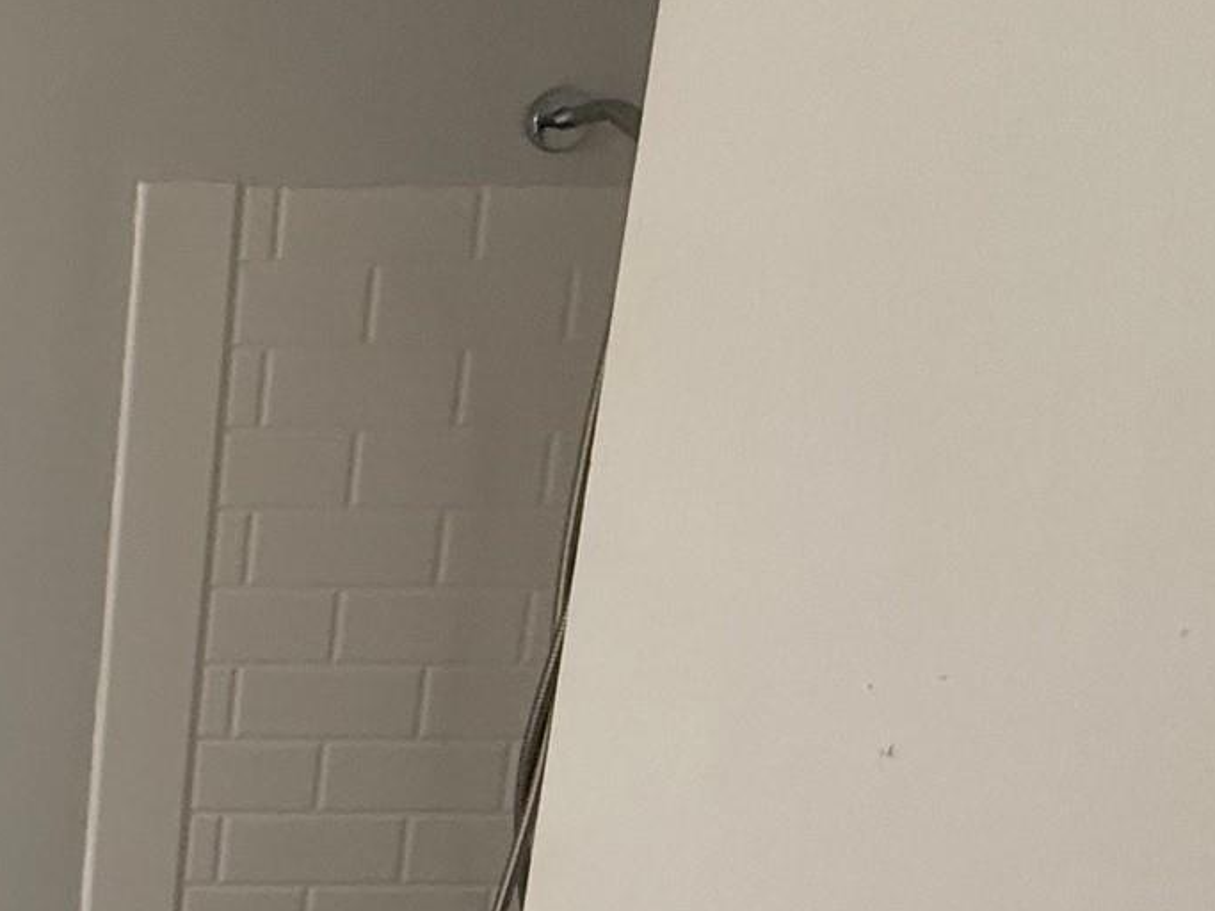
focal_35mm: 42
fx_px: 1474
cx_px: -448
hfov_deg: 31.5
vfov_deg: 33.3
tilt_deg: -11.2
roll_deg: -0.9
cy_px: 730
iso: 250
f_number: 2.2
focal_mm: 2.22
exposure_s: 1/120
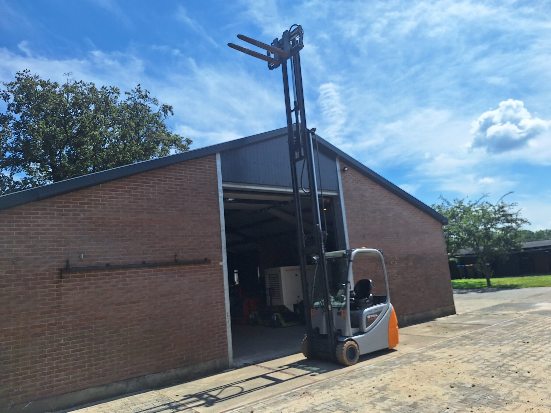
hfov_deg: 73.9
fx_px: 366
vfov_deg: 58.9
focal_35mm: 23
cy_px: 206
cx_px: 276
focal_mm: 5.54
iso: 40
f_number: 1.8
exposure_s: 1/5000
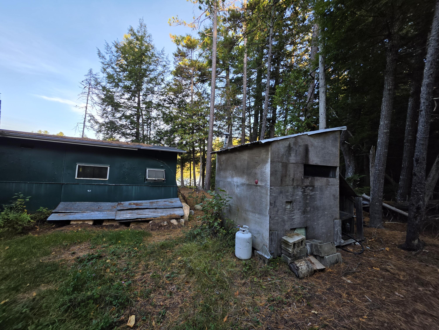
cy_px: 165
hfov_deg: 106.2
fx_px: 165
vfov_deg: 89.9
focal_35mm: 13
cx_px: 220
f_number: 1.9
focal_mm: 2.2
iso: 16
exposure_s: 1/120
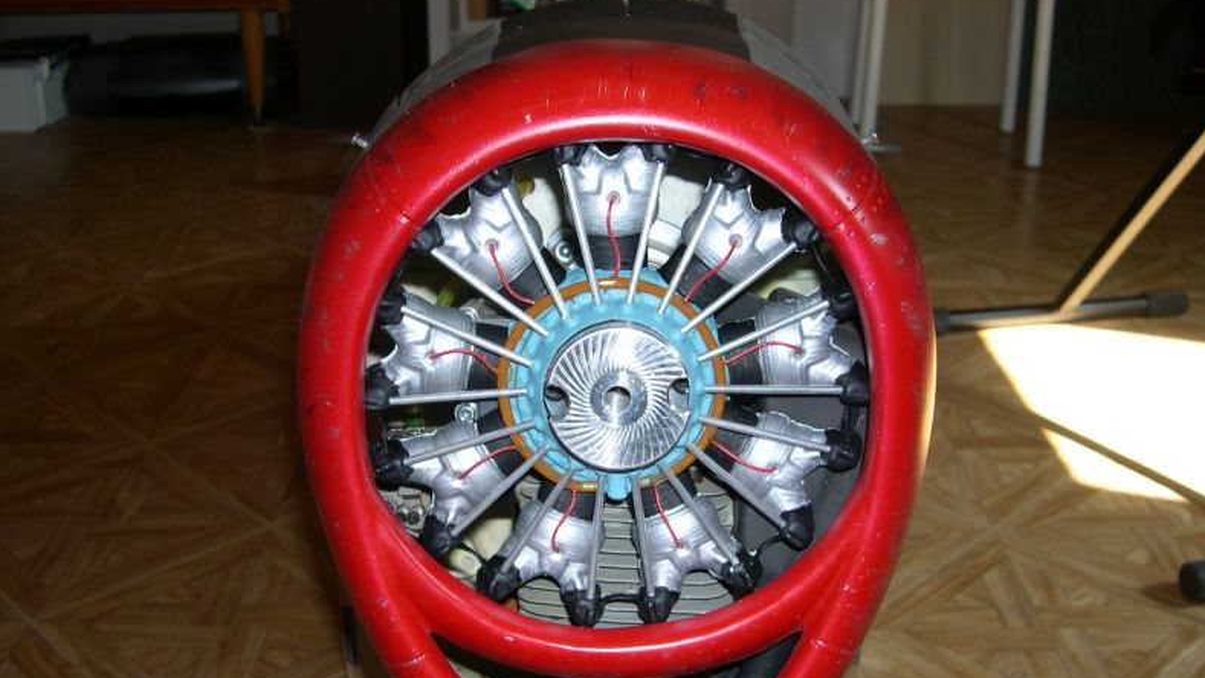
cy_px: 399
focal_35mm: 42
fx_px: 1342
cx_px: 608
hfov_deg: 48.4
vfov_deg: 28.3
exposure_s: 1/60
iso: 100
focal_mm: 8
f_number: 2.8
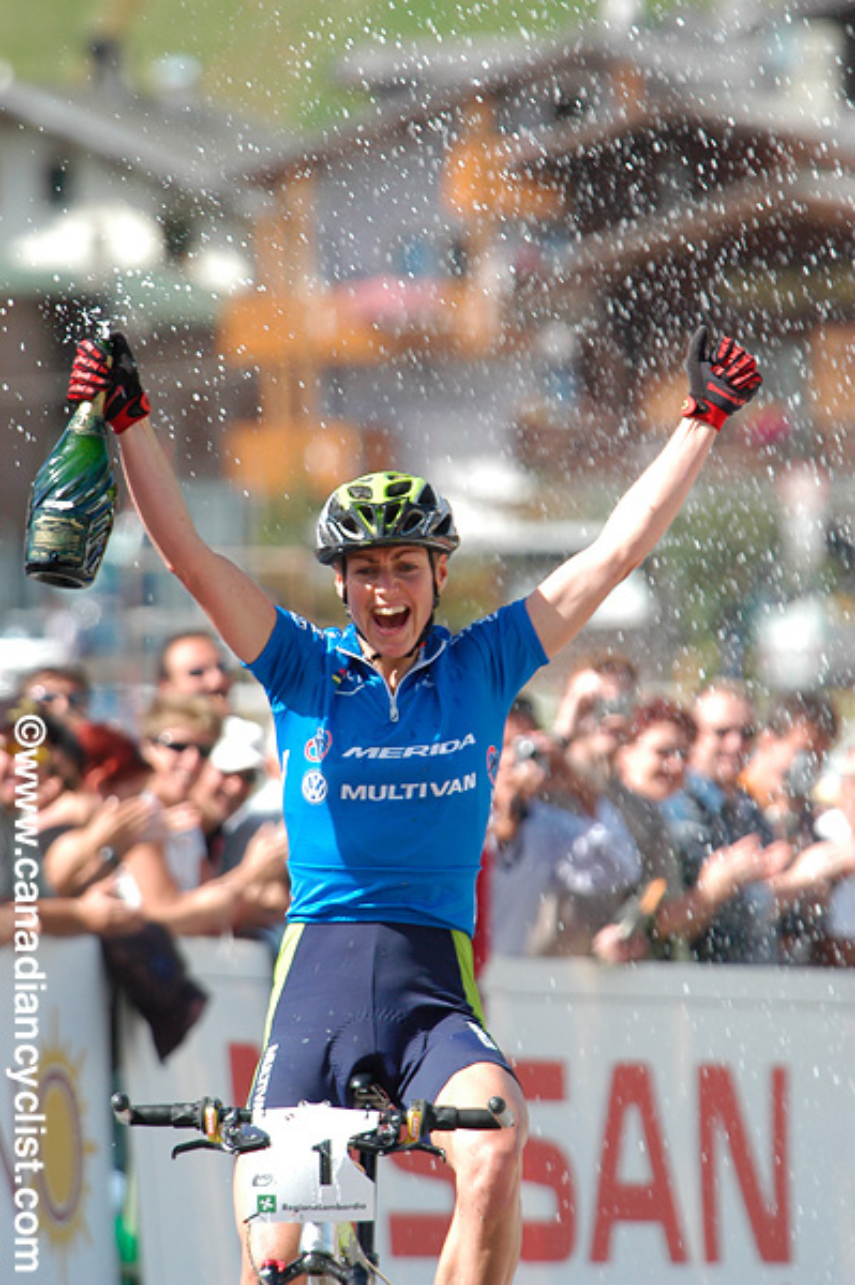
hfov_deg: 2.5
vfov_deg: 3.8
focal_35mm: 540
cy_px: 642
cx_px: 428
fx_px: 19269
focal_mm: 360
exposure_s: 1/500
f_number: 6.3
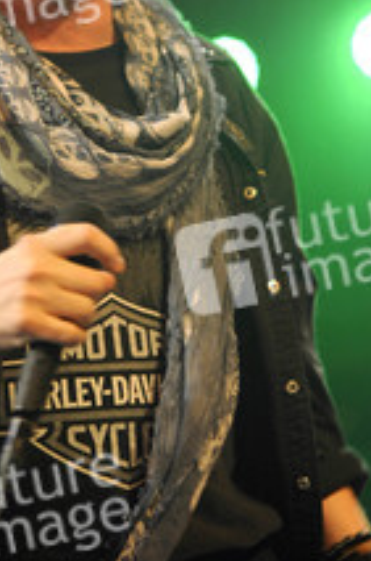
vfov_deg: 12.8
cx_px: 71
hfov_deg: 8.5
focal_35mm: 160
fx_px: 2485
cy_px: 121
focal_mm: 85
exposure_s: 1/200
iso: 1600
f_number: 2.8
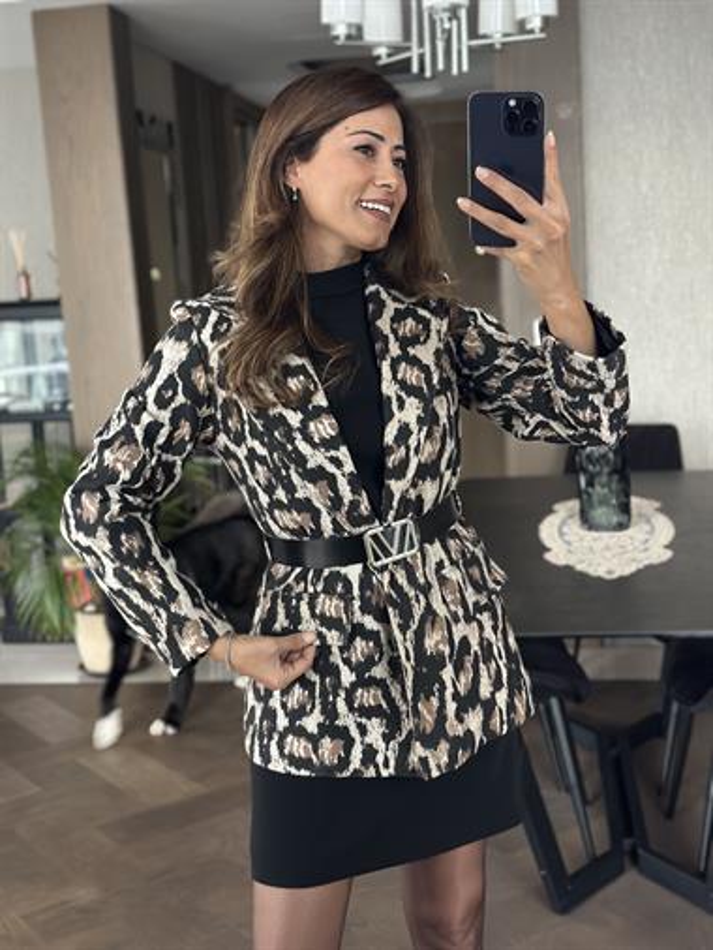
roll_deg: +5.2
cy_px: 475
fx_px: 1317
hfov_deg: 30.3
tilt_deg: -20.6
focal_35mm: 48
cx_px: 356
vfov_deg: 39.6
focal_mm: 6.86
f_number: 1.78
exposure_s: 1/55
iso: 400
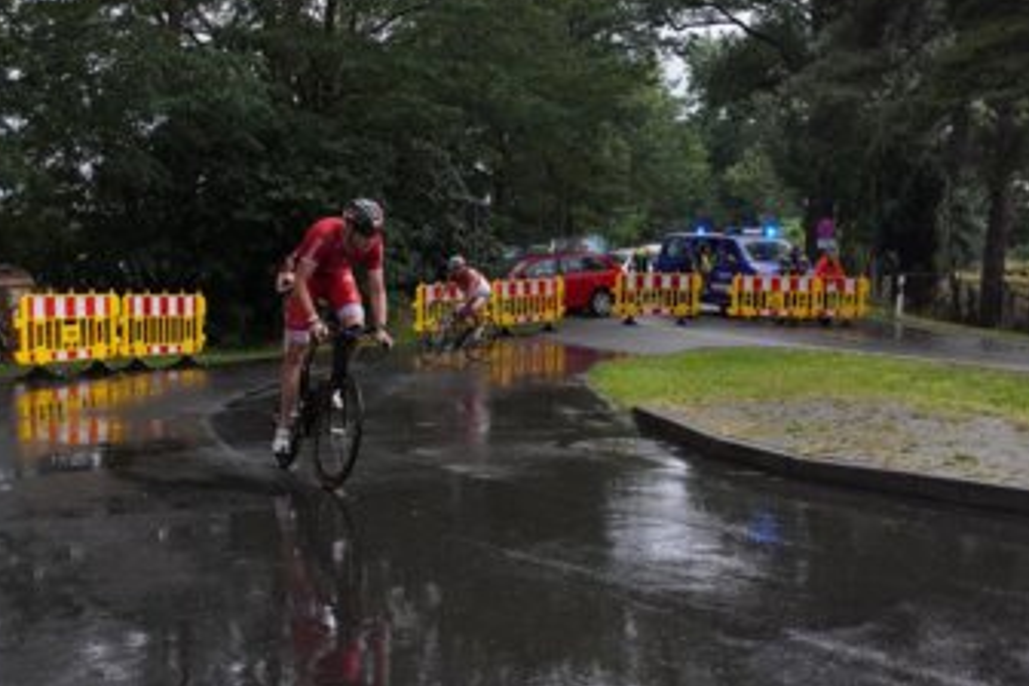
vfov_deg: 27.0
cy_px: 314
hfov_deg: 39.6
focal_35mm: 50
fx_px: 1429
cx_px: 514
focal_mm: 28
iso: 2500
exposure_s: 1/640
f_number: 6.3
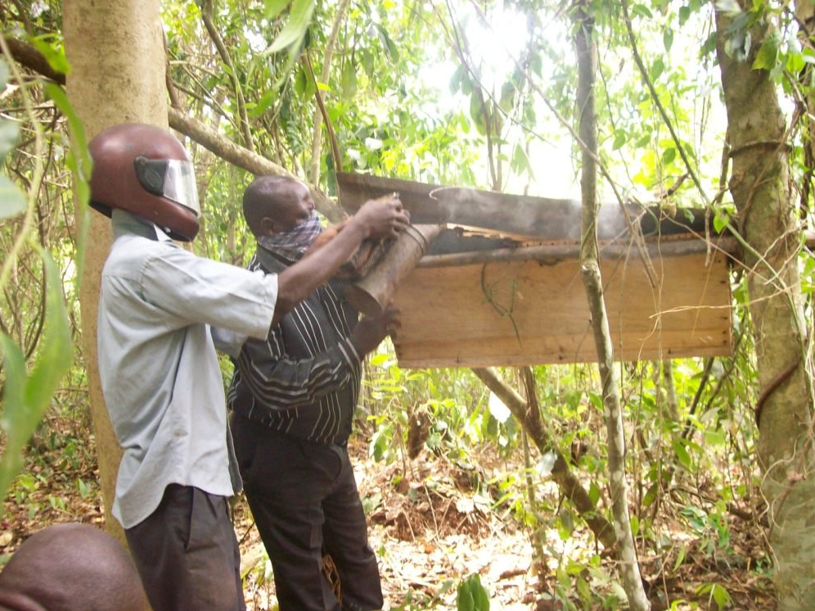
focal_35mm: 37
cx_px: 401
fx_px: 871
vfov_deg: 38.6
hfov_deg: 50.2
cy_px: 308
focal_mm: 6
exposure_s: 1/64
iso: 200
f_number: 2.7
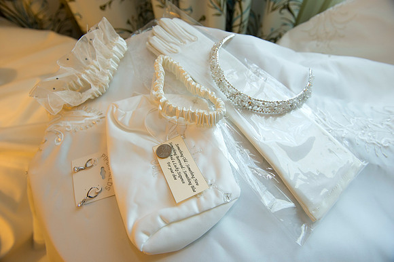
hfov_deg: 73.8
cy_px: 131
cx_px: 197
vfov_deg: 53.1
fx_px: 263
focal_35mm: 24
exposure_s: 1/50
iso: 640
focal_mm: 24
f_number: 5.6
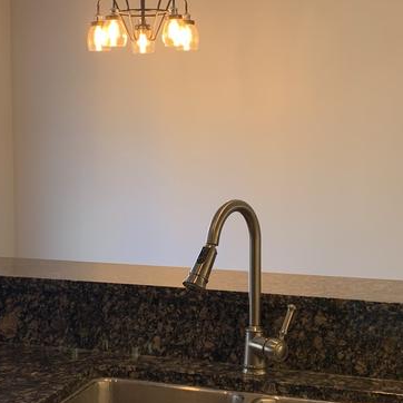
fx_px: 856
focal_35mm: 65
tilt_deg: -3.4
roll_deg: +0.5
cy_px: 195
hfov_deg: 26.3
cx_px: 129
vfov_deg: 26.5
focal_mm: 4.25
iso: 80
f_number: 1.8
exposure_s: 1/120
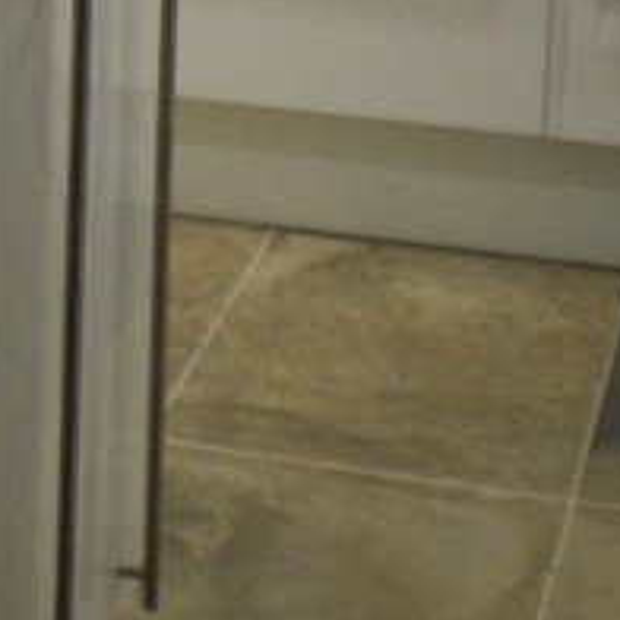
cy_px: -331
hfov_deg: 11.5
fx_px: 2959
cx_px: -266
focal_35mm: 146
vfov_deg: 11.4
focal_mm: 6.3
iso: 320
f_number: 3.1
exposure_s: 1/50
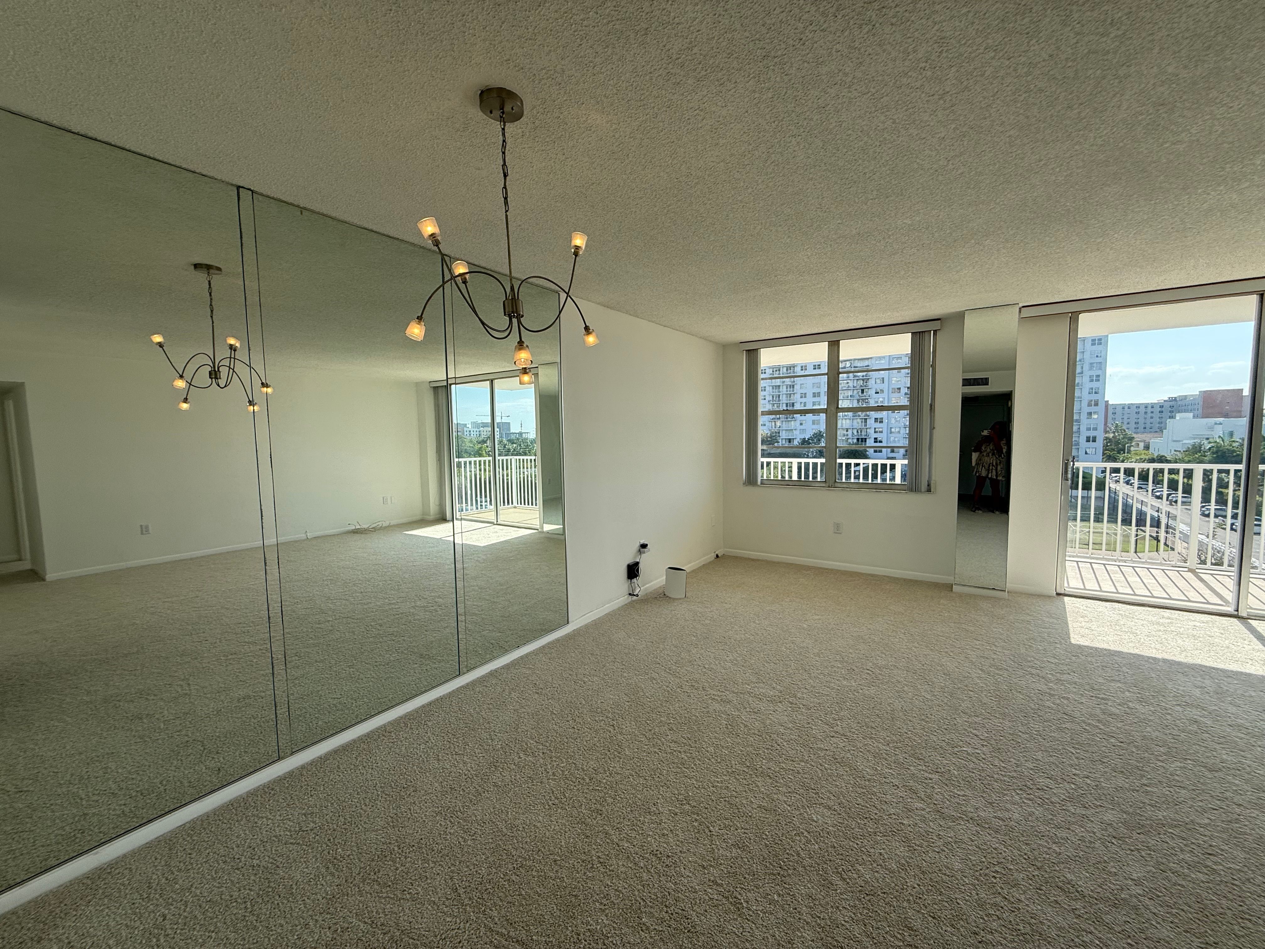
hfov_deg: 102.1
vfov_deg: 85.7
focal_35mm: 14
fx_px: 512
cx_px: 632
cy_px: 474
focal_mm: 2.22
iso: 50
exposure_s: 1/820
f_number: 2.2
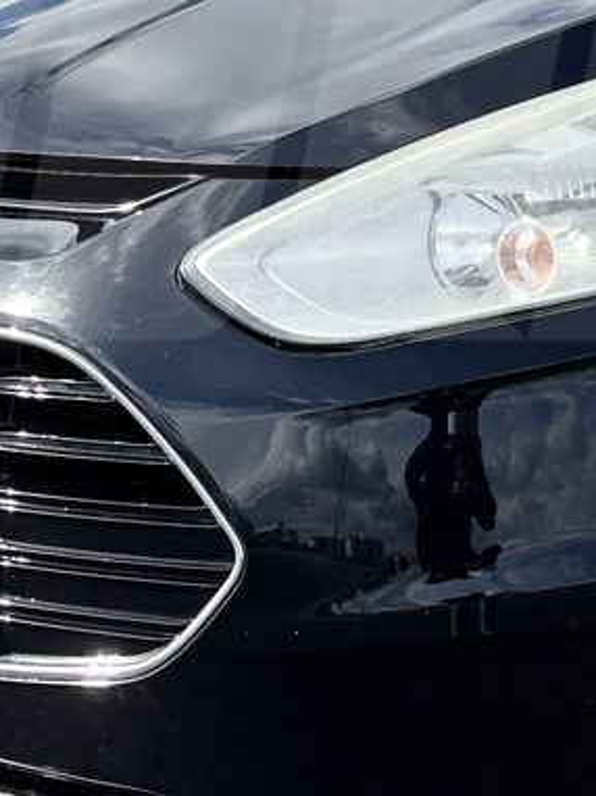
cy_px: 115
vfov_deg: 17.8
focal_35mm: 109
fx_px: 2505
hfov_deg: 13.3
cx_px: 648
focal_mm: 5.96
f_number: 1.6
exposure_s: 1/3534
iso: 50
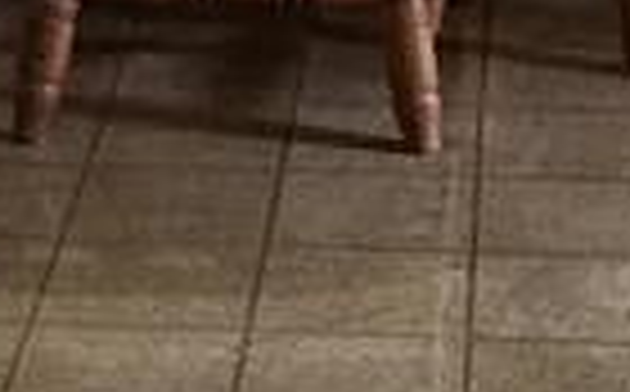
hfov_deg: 10.3
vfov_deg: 6.0
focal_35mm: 202
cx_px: 81
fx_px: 3463
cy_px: -775
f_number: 1.7
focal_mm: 4.2
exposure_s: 1/24
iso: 250
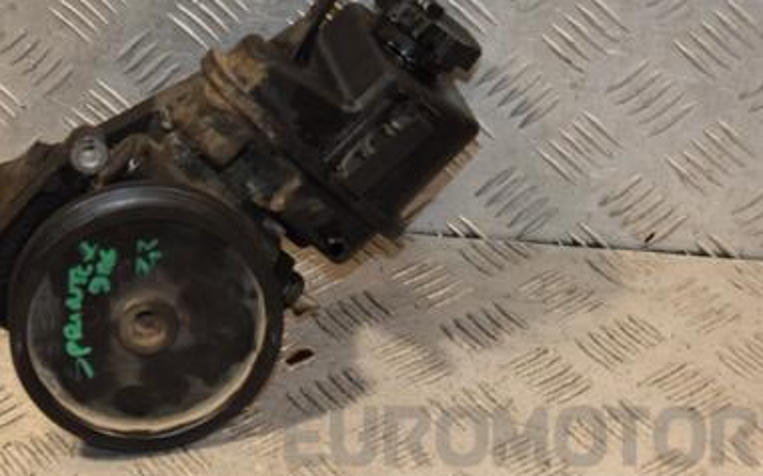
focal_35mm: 101
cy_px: 170
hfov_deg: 20.5
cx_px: 246
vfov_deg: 12.9
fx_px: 2100
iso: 800
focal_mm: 42
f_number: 5
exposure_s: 1/200
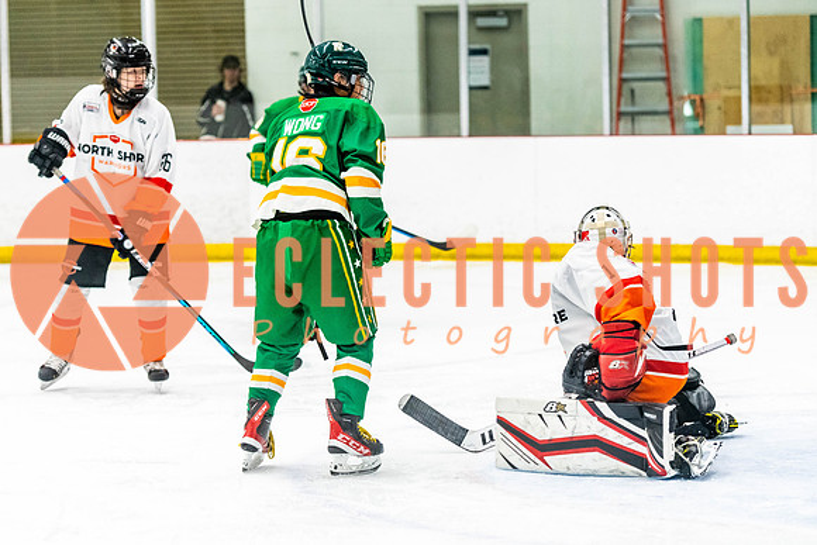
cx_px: 315
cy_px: 272
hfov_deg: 15.6
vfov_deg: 10.4
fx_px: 2981
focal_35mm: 131
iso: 1800
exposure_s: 1/640
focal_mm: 102
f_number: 2.8
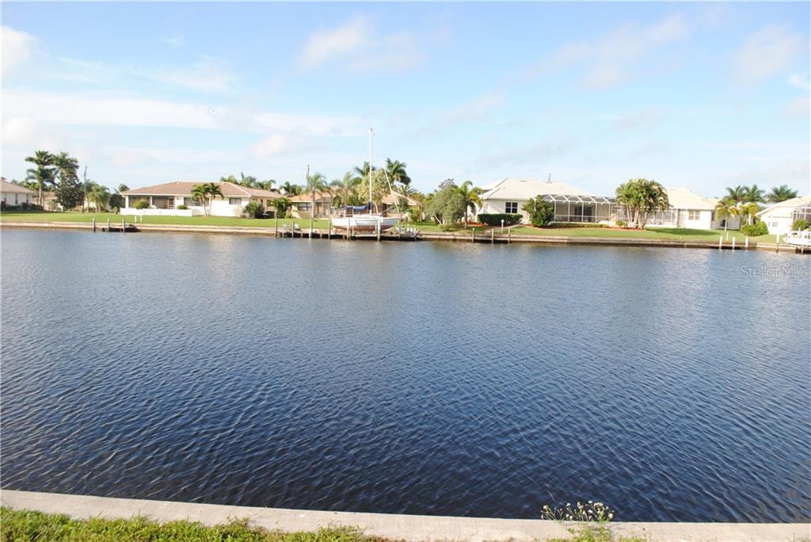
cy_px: 271
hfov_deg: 67.4
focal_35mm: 27
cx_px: 406
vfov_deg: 48.0
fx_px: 609
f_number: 7.1
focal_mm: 18
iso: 100
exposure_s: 1/200
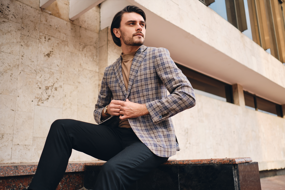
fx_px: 277
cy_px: 95
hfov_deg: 54.4
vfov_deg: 37.9
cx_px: 142
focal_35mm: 35
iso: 250
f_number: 2
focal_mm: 23
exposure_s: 1/640
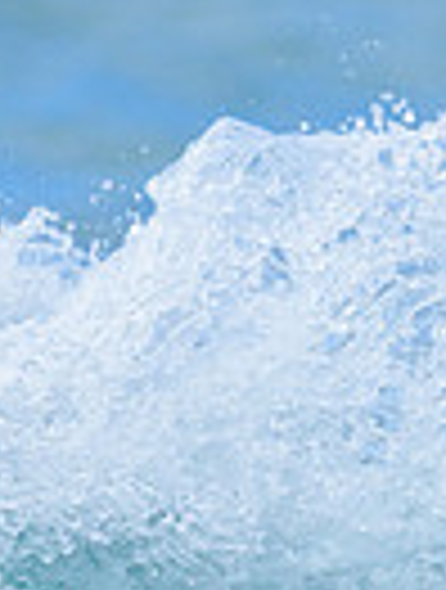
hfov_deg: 0.4
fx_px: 70058
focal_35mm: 4098
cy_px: 718
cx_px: 629
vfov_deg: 0.5
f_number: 6.3
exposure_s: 1/2000
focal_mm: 800
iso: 450
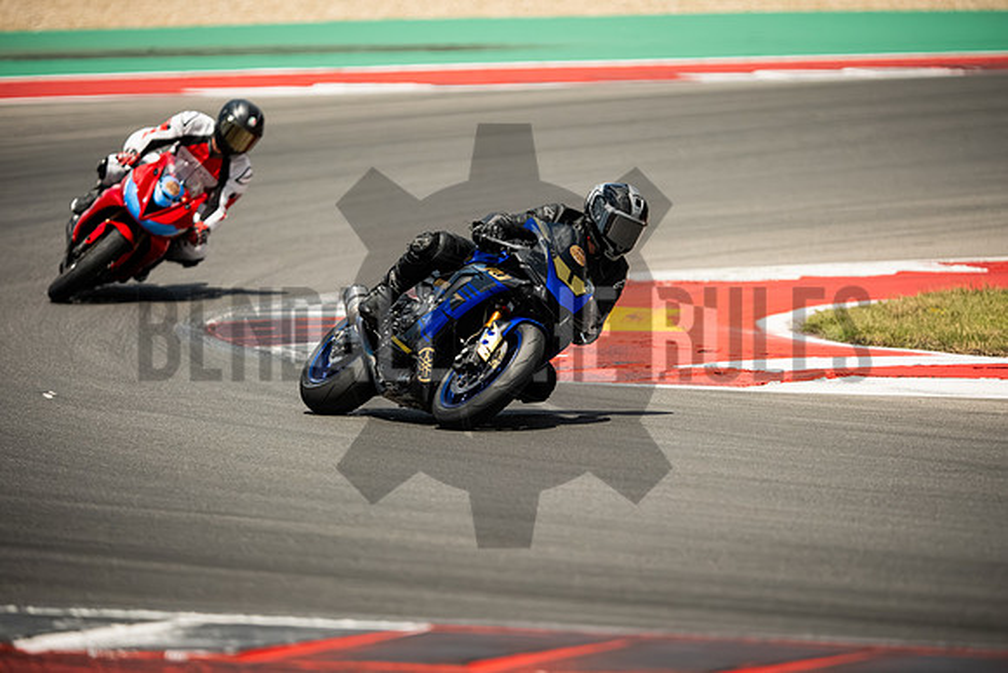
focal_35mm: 300
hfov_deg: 6.9
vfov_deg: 4.6
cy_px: 336
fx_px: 8402
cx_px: 504
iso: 2000
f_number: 2
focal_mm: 200
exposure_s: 1/2000
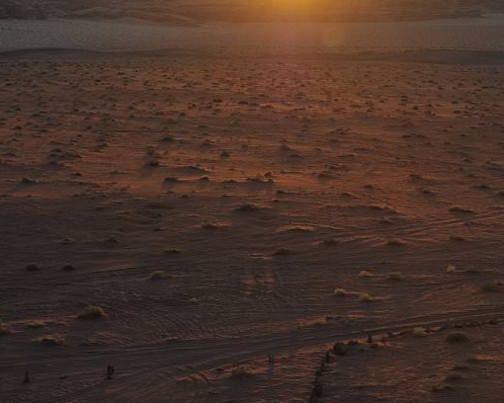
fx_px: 1283
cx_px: 377
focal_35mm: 86
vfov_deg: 17.8
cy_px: 145
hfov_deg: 22.0
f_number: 7.1
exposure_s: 1/200
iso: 200
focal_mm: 52
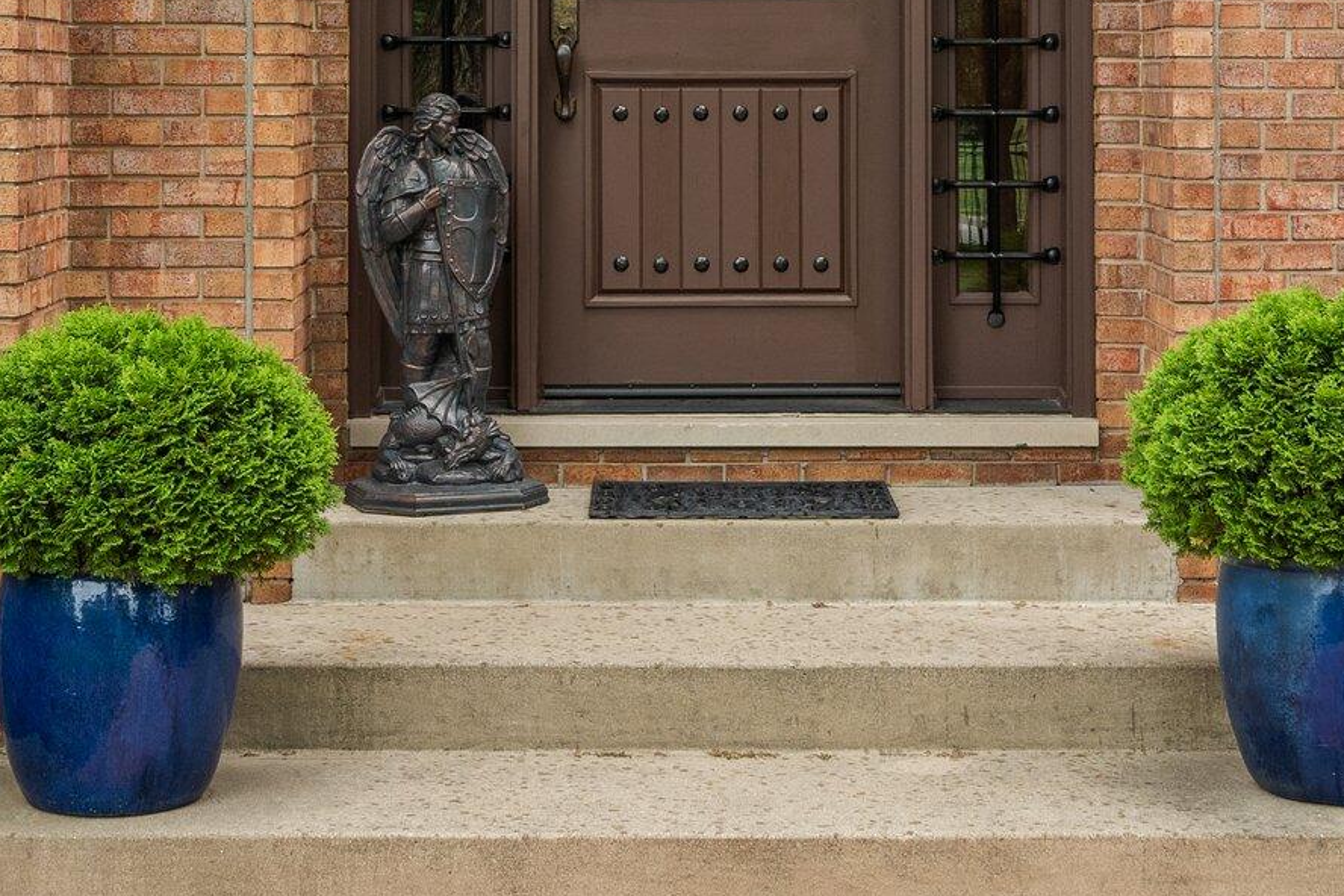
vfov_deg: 16.2
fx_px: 3098
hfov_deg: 24.5
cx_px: 701
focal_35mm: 83
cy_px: 22
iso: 500
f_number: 5.6
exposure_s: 1/60
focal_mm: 24
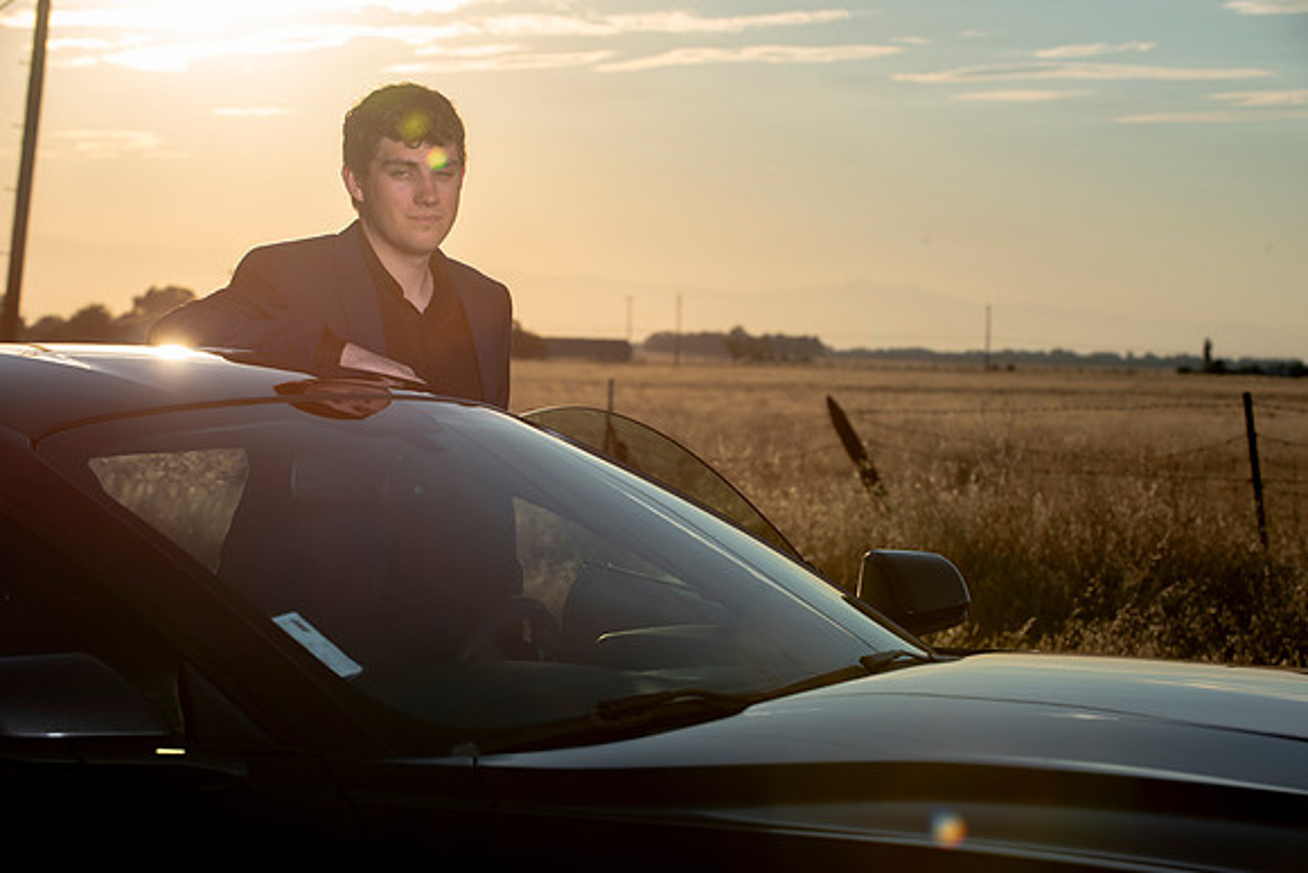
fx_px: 3707
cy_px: 436
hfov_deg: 20.0
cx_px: 654
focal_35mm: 102
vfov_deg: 13.4
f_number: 9
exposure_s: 1/250
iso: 31
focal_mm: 102
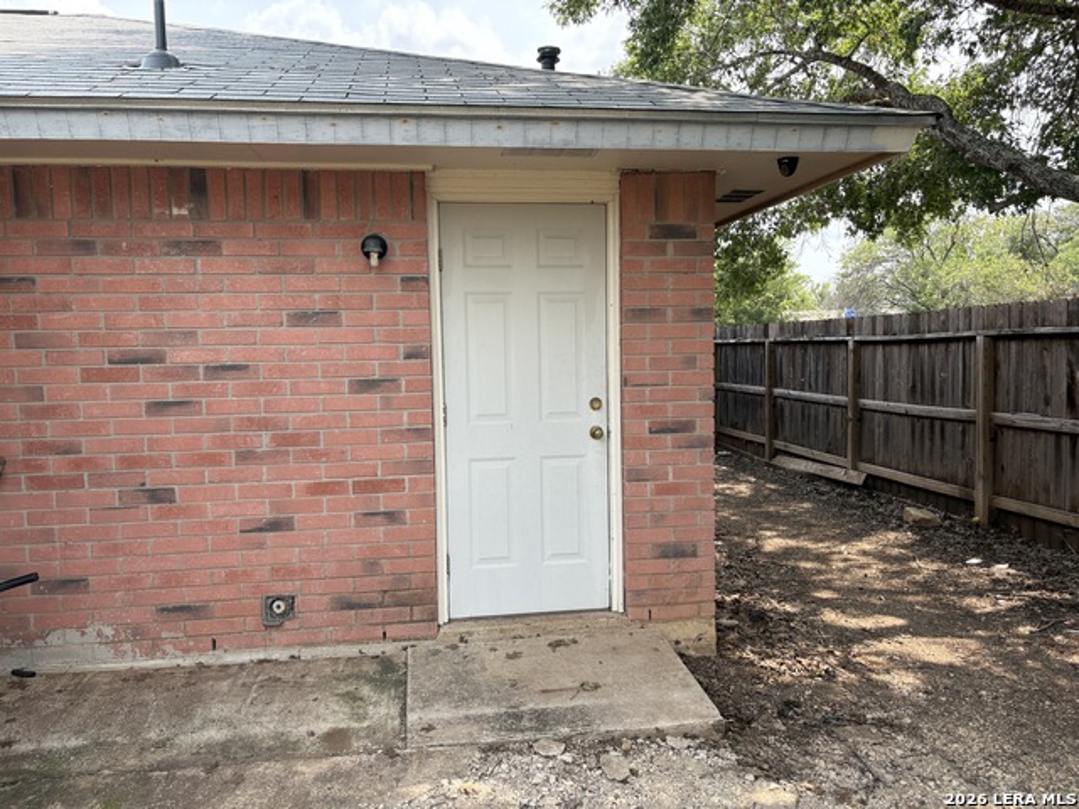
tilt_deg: -3.6
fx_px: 810
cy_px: 404
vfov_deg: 53.1
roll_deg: +1.5
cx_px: 540
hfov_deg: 67.3
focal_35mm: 26
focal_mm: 5.96
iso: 64
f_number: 1.6
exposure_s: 1/1001
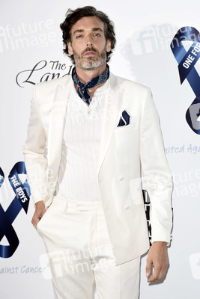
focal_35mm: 120
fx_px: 999
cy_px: 150
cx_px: 100
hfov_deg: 11.4
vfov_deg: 17.1
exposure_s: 1/250
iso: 640
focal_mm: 120
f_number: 7.1
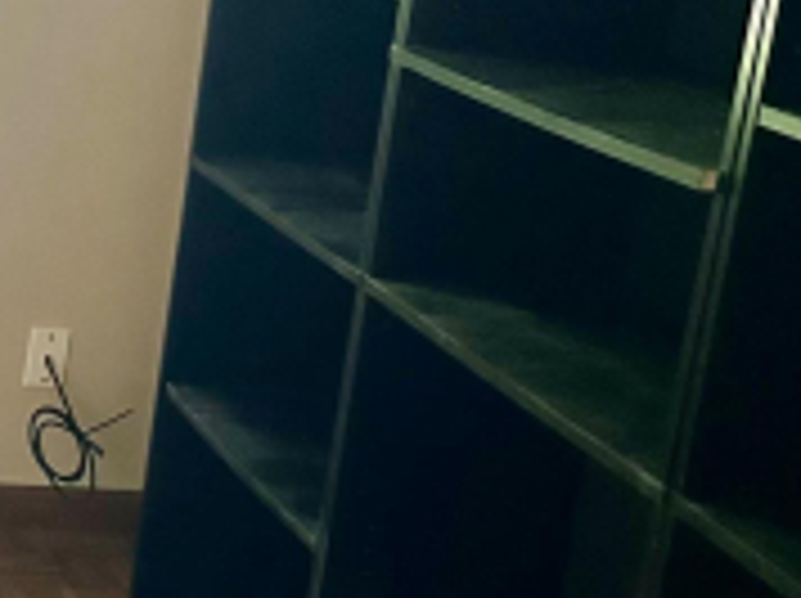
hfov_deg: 17.7
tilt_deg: -17.3
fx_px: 2080
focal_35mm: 90
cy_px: 382
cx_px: -632
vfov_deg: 16.4
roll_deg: -0.7
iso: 1000
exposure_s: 1/46
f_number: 1.78
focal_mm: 6.86
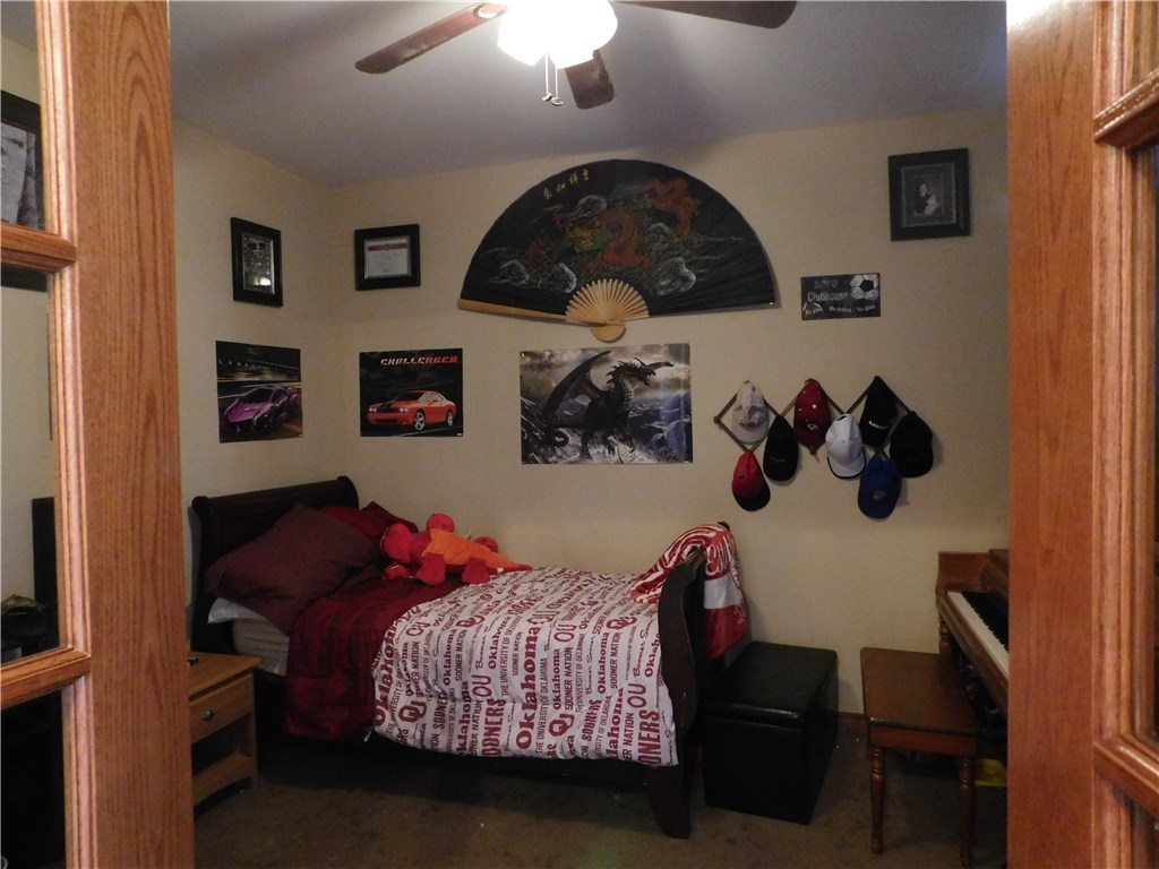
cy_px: 434
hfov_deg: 73.9
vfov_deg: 58.9
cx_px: 580
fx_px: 770
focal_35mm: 23
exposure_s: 1/15
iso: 720
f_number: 3
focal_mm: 4
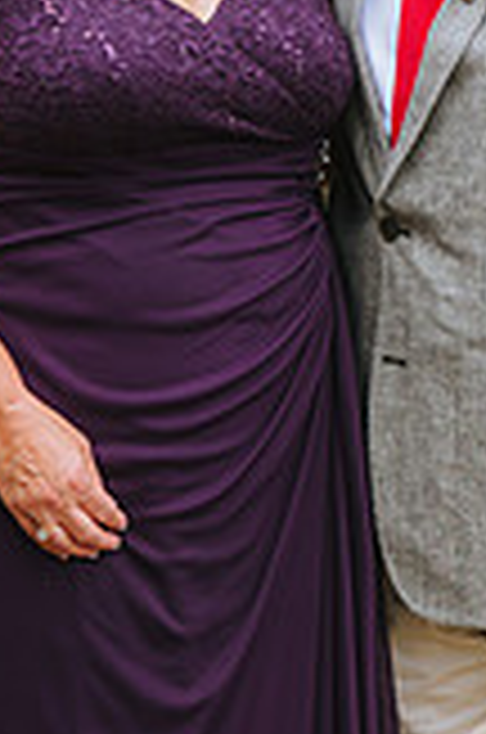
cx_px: 392
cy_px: 18
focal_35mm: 180
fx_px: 3660
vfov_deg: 11.3
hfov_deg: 7.6
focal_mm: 65
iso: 200
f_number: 4
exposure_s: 1/500
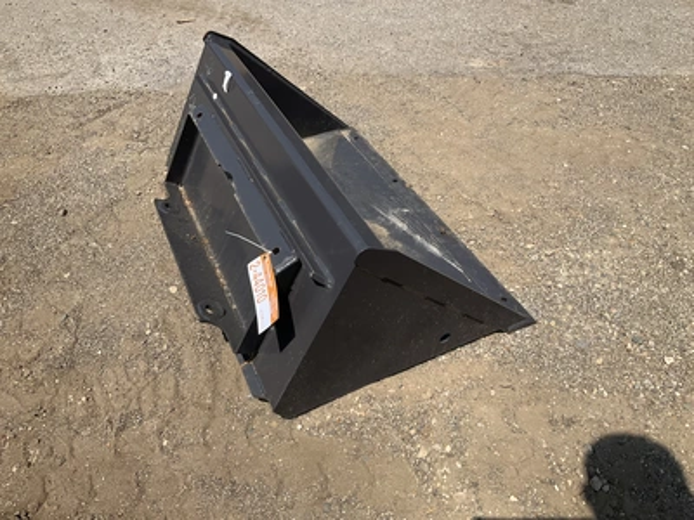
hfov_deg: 61.7
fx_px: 581
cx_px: 347
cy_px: 260
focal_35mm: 29
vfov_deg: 48.2
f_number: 1.8
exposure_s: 1/2427
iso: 25
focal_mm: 3
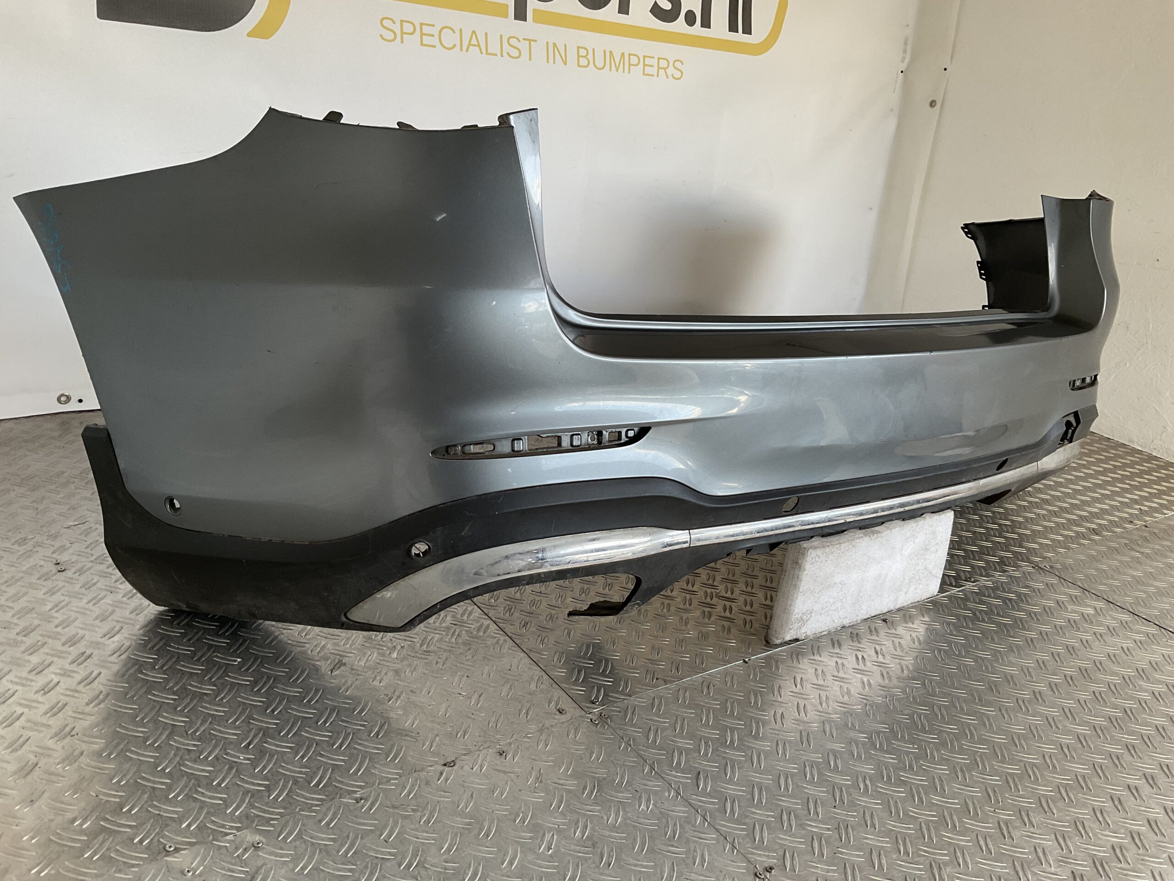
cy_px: 440
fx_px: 984
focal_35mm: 29
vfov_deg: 48.2
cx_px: 587
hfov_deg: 61.7
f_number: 1.8
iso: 40
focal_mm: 3
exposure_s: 1/60
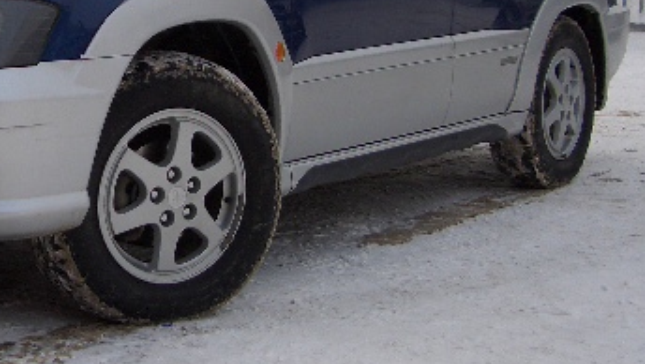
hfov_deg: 25.0
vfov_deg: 14.5
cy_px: 43
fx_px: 1420
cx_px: 90
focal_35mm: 83
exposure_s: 1/250
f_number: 2.8
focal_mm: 6.8
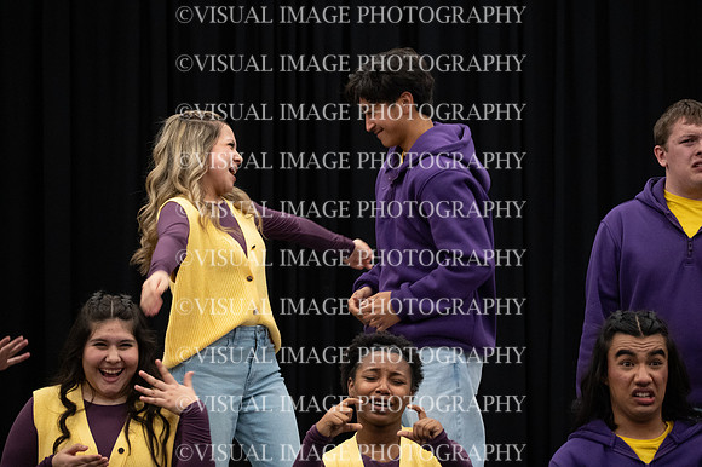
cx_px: 351
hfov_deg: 11.4
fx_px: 3508
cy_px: 234
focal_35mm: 180
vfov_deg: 7.6
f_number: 6.3
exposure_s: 1/160
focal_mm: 180
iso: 8000
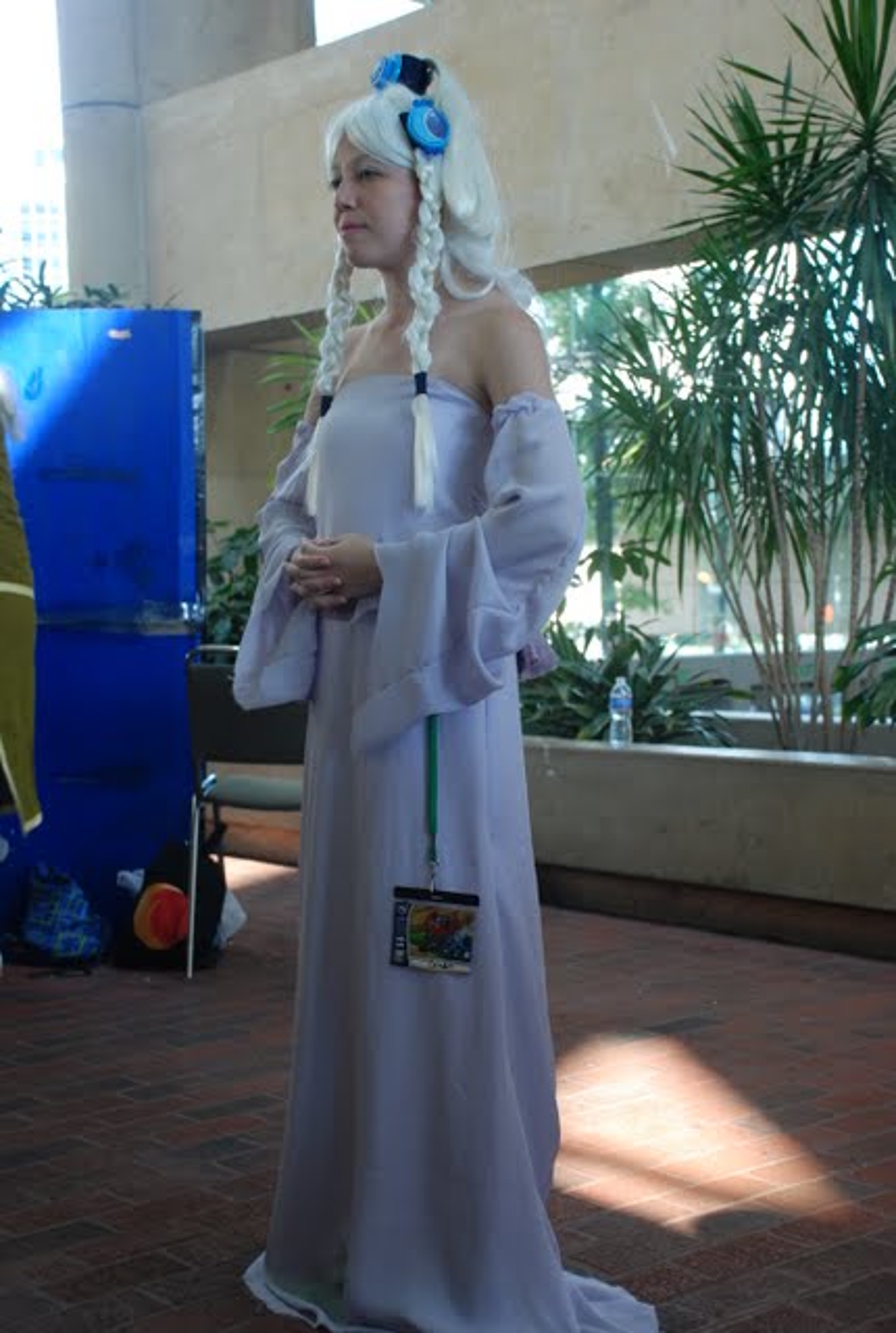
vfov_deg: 37.8
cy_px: 666
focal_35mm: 52
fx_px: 1949
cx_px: 448
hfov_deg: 25.9
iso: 220
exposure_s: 1/30
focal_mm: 35
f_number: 4.5
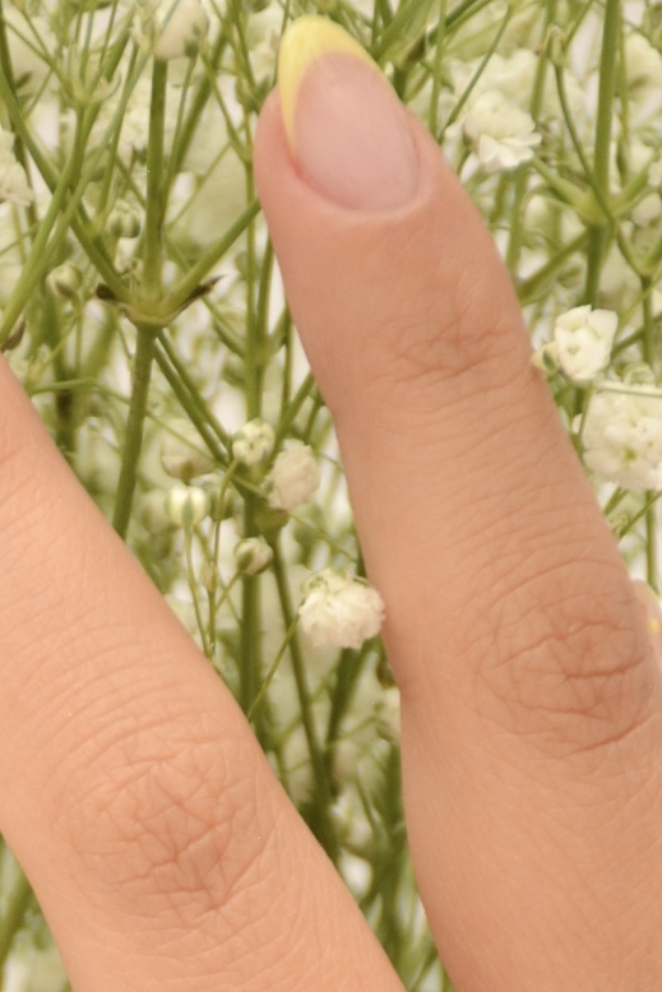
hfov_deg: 4.4
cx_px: 40
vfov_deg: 6.6
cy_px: 1381
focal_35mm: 311
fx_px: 8574
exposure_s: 1/160
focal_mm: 70
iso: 500
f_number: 5
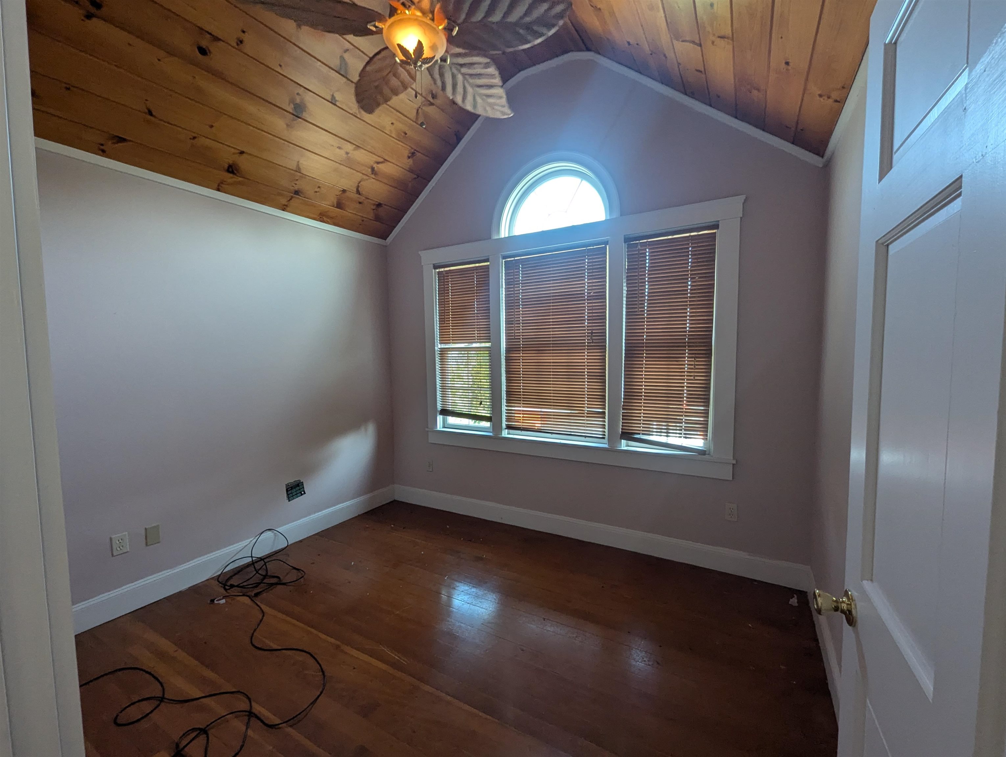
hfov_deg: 106.1
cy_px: 378
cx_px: 503
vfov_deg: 90.1
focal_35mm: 13
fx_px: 378
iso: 171
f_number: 2.2
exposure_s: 1/64.3
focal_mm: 1.95
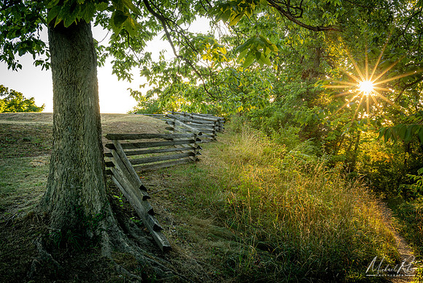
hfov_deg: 61.9
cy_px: 142
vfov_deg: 43.6
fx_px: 353
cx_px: 212
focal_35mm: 30
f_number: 13
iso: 100
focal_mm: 20
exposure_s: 1/5
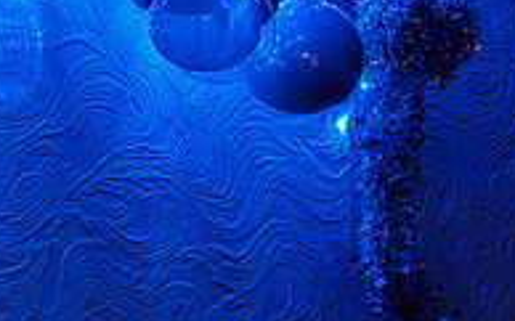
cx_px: -122
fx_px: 2300
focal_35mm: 164
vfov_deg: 8.0
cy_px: 74
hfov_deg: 12.4
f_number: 7.1
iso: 200
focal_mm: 24
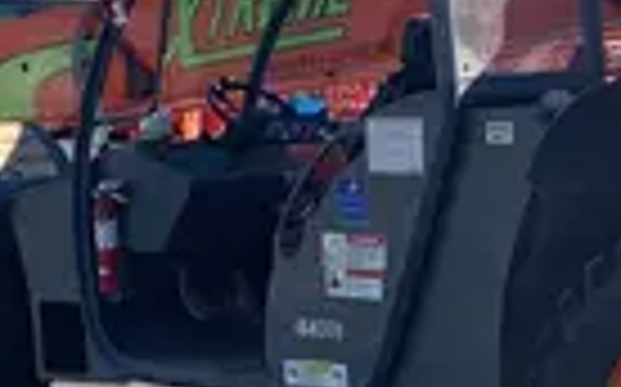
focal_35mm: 110
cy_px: 227
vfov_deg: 11.9
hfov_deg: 18.9
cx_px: 436
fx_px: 1860
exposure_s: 1/1513
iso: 25
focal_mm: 4.25
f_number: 1.8
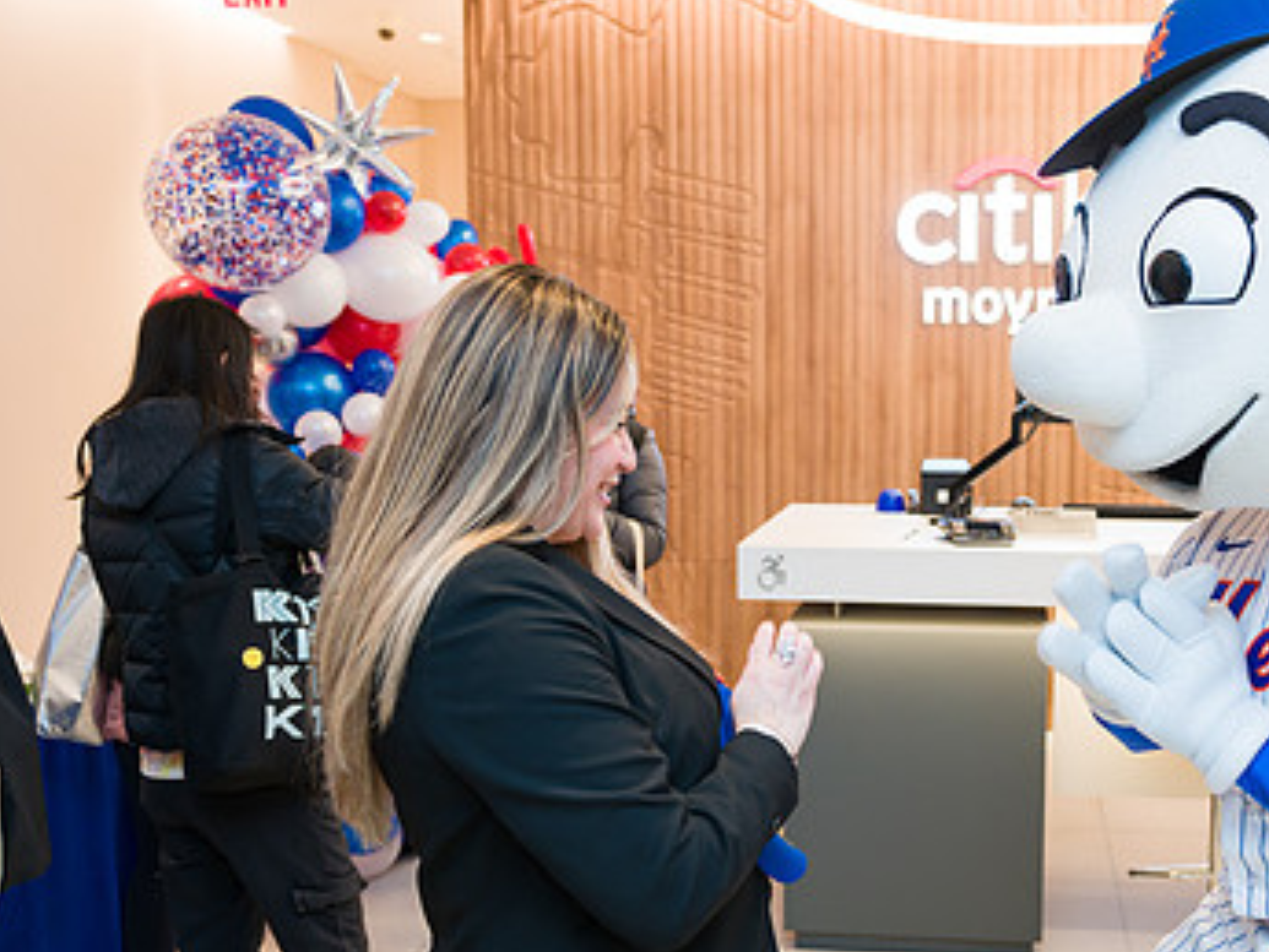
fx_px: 1540
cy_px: 522
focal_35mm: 42
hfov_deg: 44.1
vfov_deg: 34.3
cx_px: 853
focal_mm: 26
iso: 400
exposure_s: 1/200
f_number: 4
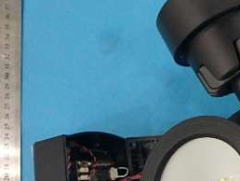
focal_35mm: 52
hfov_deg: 32.2
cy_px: 179
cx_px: 267
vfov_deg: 26.6
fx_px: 361
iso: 800
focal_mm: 3.7
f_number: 3.5
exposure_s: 1/15
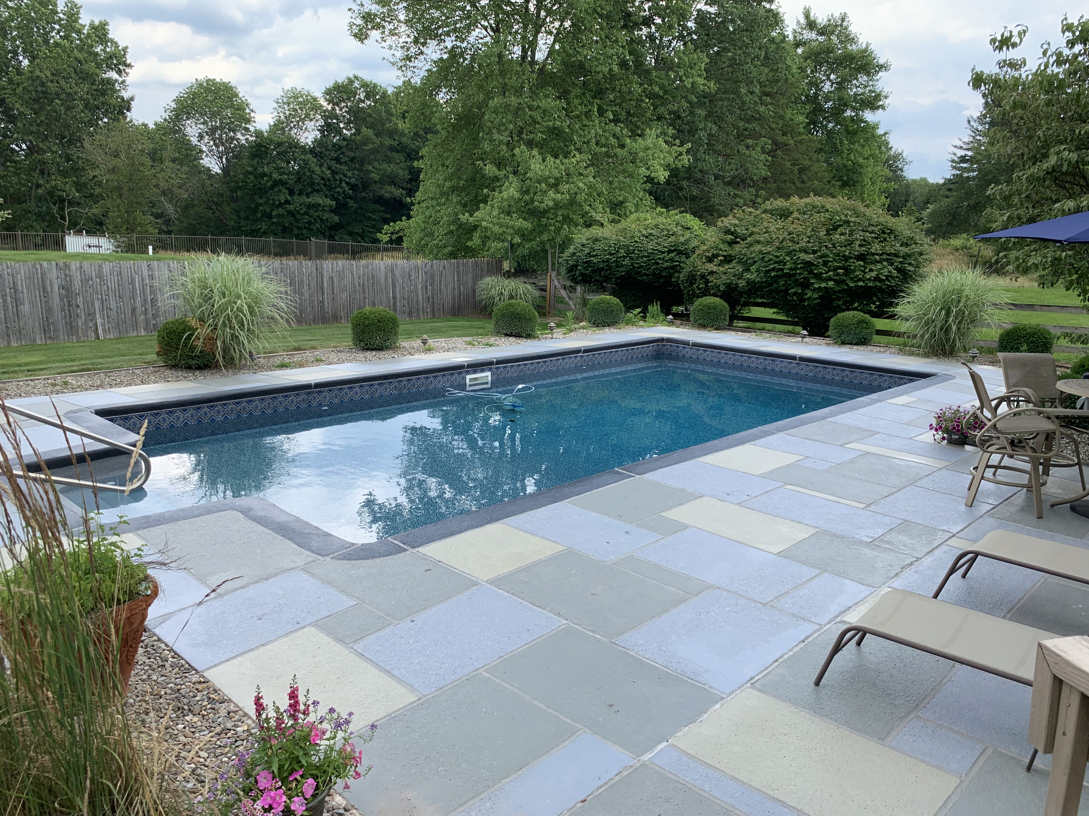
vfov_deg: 53.1
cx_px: 544
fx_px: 818
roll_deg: -2.0
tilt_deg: -13.6
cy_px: 408
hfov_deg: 67.3
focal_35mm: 26
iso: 25
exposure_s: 1/567
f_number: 1.8
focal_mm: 4.25
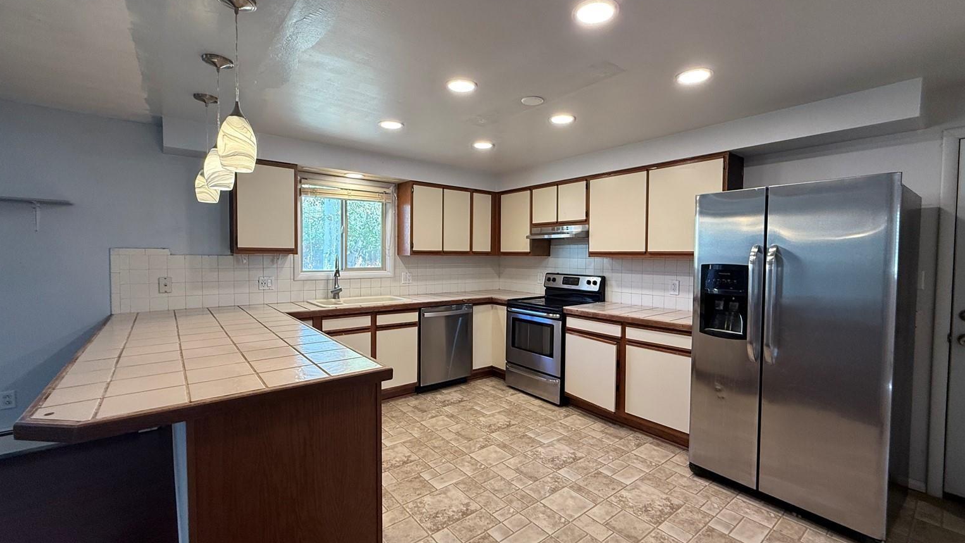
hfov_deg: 99.3
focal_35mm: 16
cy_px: 270
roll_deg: -1.2
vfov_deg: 67.1
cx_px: 502
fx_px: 409
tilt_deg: -1.7
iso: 200
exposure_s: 1/120
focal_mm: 2.22
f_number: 2.2
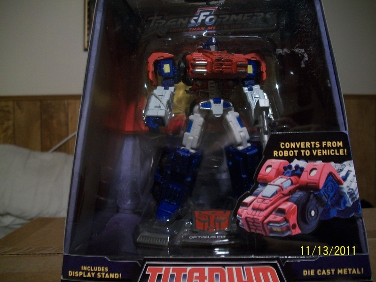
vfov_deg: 44.2
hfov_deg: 56.8
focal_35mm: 32
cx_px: 188
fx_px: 348
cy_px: 141
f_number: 2.9
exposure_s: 1/8
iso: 220
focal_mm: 5.7
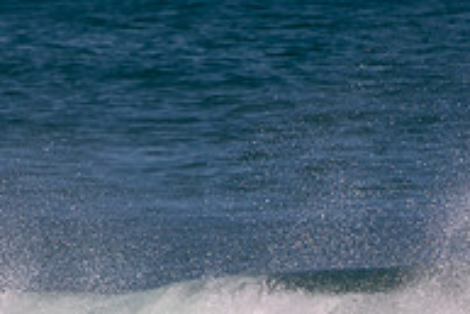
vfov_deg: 0.8
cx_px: 251
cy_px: 396
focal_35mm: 1803
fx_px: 23556
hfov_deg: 1.1
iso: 125
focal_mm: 400
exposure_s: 1/1250
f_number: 5.6
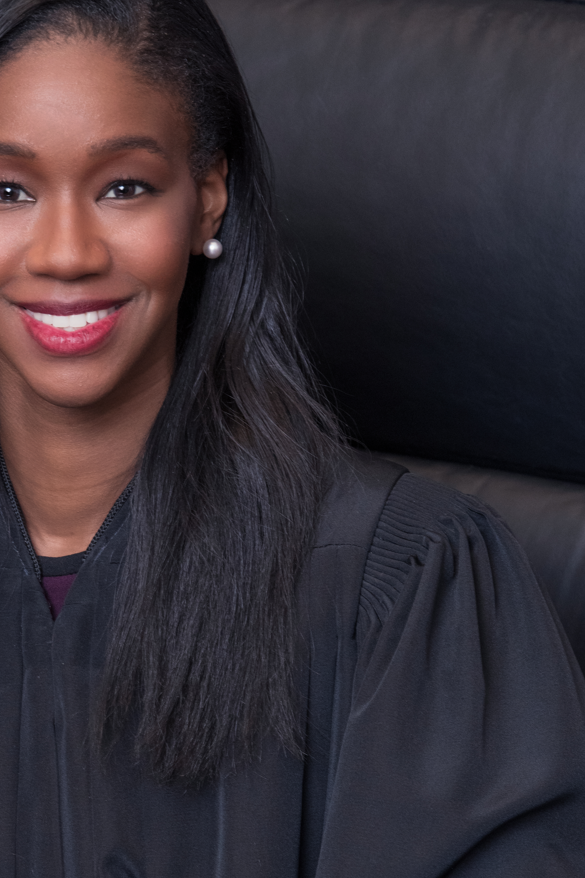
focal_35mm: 320
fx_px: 7799
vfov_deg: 6.4
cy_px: 610
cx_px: 108
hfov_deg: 4.3
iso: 800
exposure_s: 1/125
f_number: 7.1
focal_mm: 165
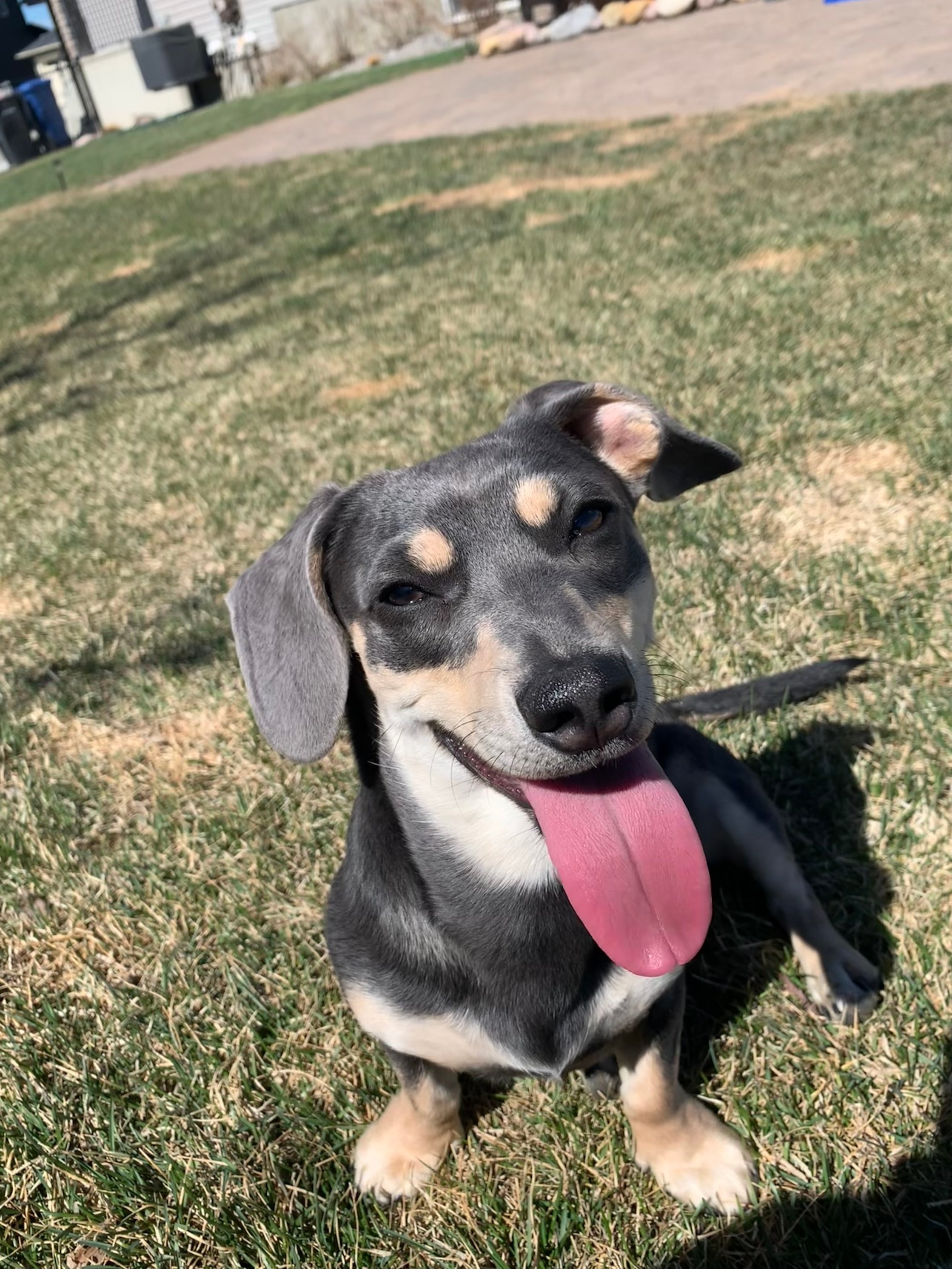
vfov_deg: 67.3
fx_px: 953
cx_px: 476
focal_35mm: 26
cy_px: 634
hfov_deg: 53.1
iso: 25
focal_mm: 4.25
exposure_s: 1/2257
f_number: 1.8
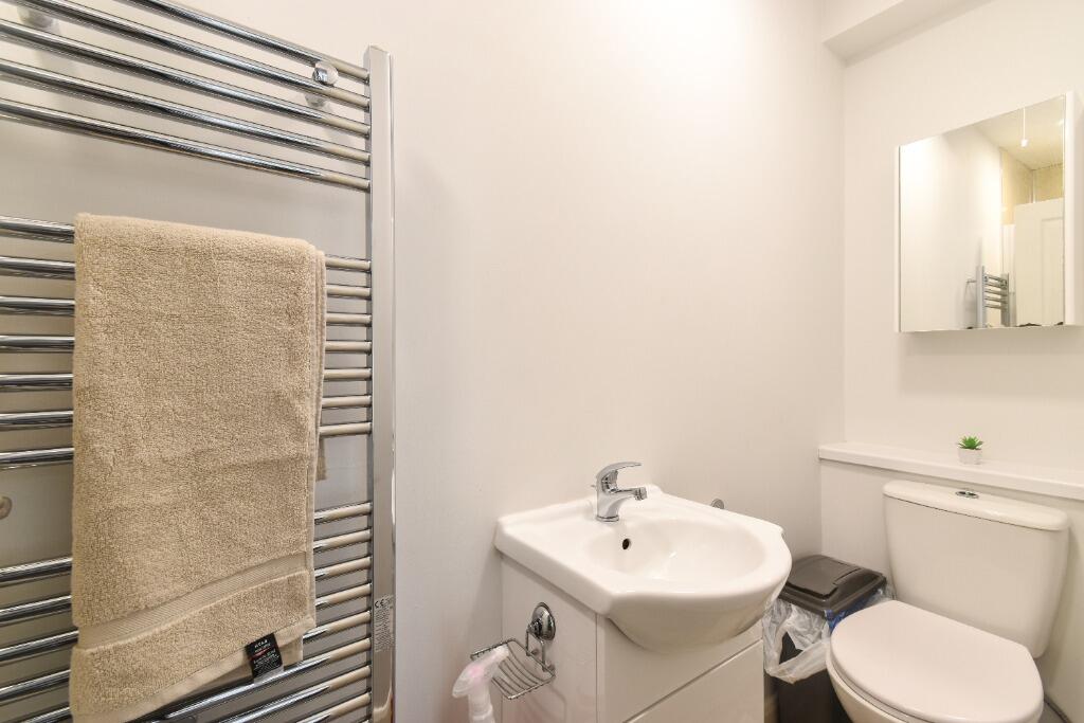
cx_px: 542
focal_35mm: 15
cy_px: 362
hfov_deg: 100.4
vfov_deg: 77.3
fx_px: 452
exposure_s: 1/3
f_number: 9
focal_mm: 10
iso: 200
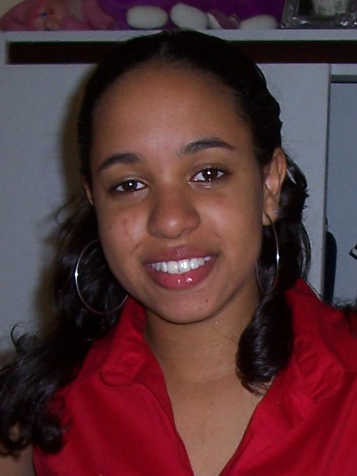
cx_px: 178
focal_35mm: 34
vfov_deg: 54.0
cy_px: 238
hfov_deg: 41.8
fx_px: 468
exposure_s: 1/60
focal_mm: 5.6
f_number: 2.7
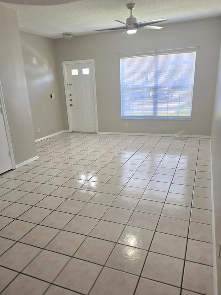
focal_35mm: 26
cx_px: 105
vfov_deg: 67.2
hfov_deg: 53.0
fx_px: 221
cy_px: 161
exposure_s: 1/182
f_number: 1.4
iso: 25
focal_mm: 6.5
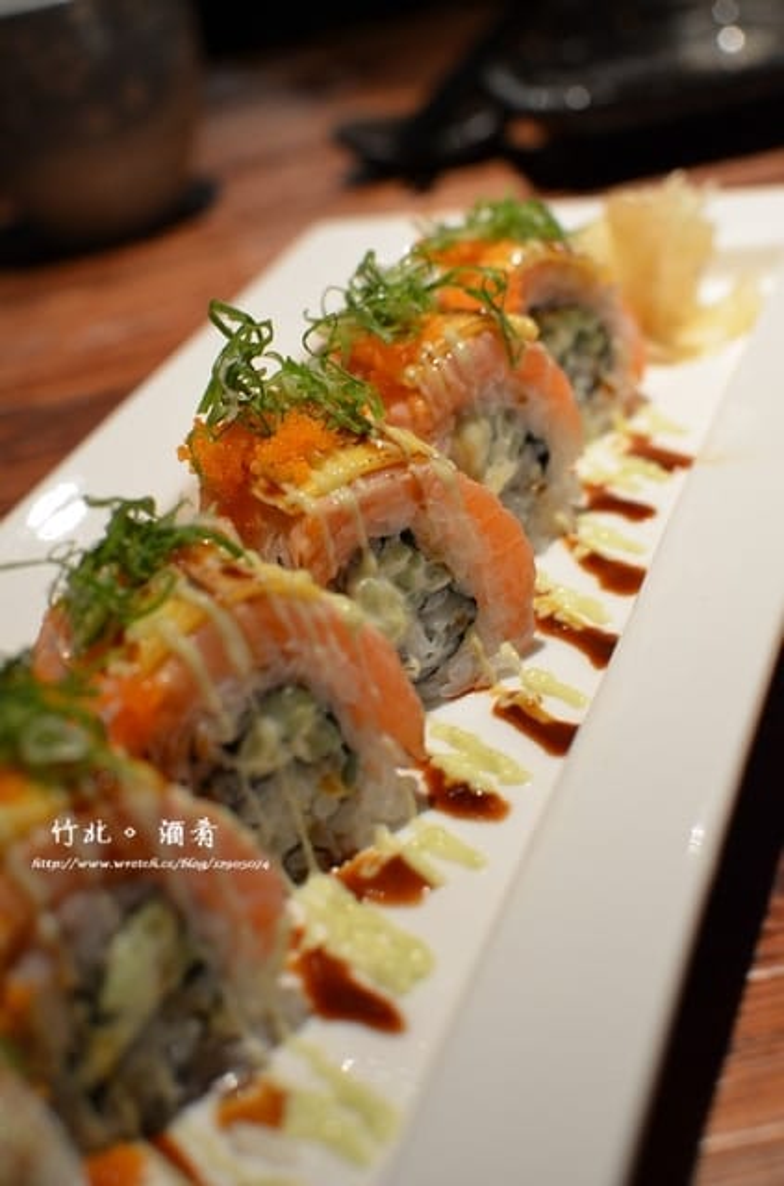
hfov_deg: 25.6
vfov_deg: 37.9
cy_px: 593
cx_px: 392
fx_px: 1725
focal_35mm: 52
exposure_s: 1/100
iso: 1000
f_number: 4.5
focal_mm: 35
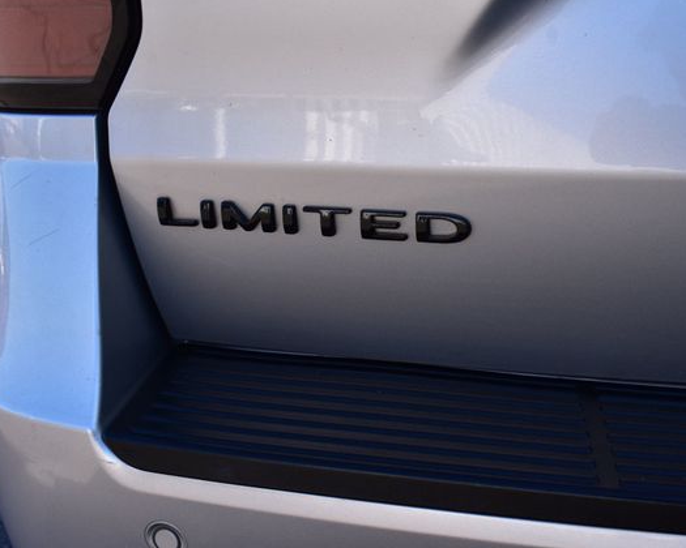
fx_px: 975
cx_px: 408
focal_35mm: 48
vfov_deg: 31.5
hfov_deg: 38.6
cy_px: 273
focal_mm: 28
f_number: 10
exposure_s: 1/250
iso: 400
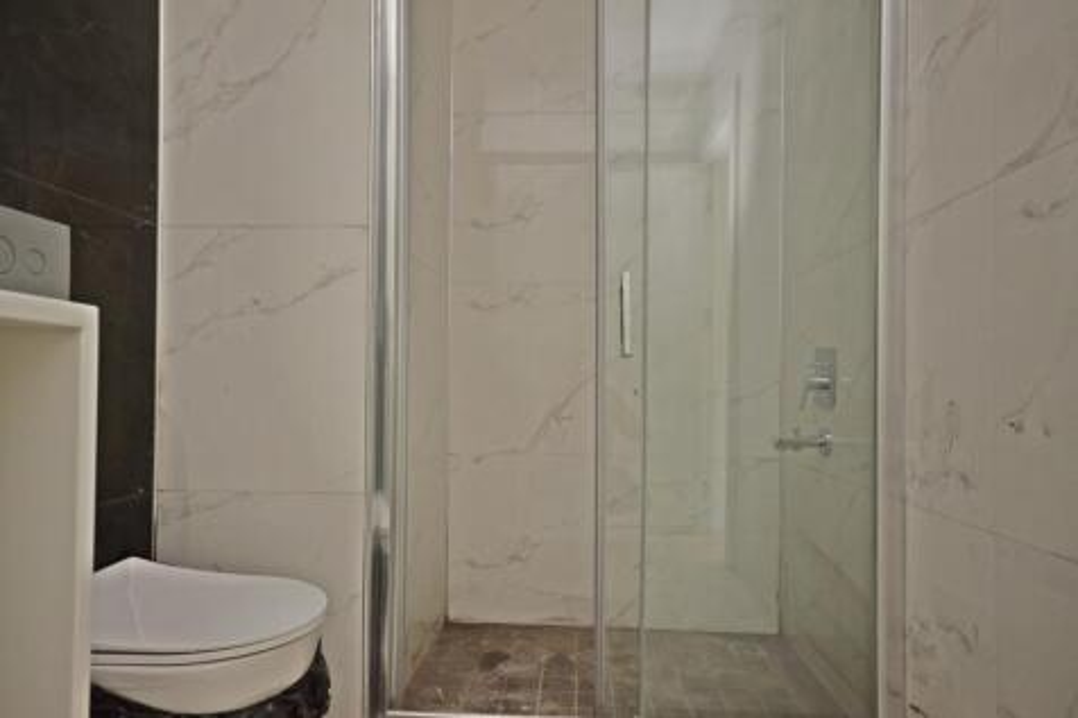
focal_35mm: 24
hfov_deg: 73.8
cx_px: 539
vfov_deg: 53.1
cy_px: 359
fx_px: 718
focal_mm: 16
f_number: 5
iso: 800
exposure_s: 1/60
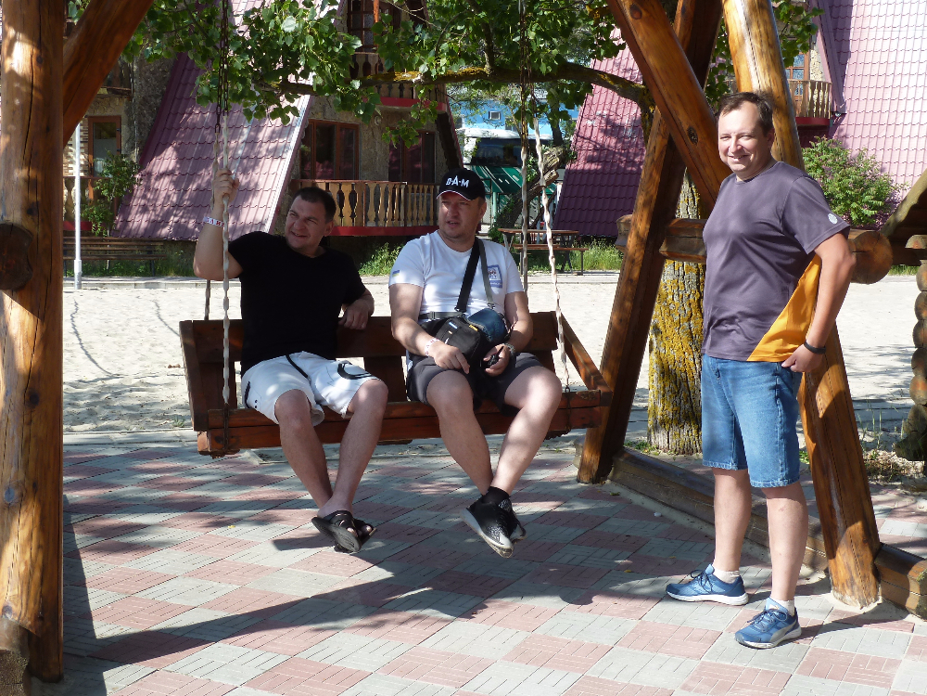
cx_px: 464
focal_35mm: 48
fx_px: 1285
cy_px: 348
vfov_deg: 30.3
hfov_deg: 39.7
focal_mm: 7.9
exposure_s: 1/250
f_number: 4
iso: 80
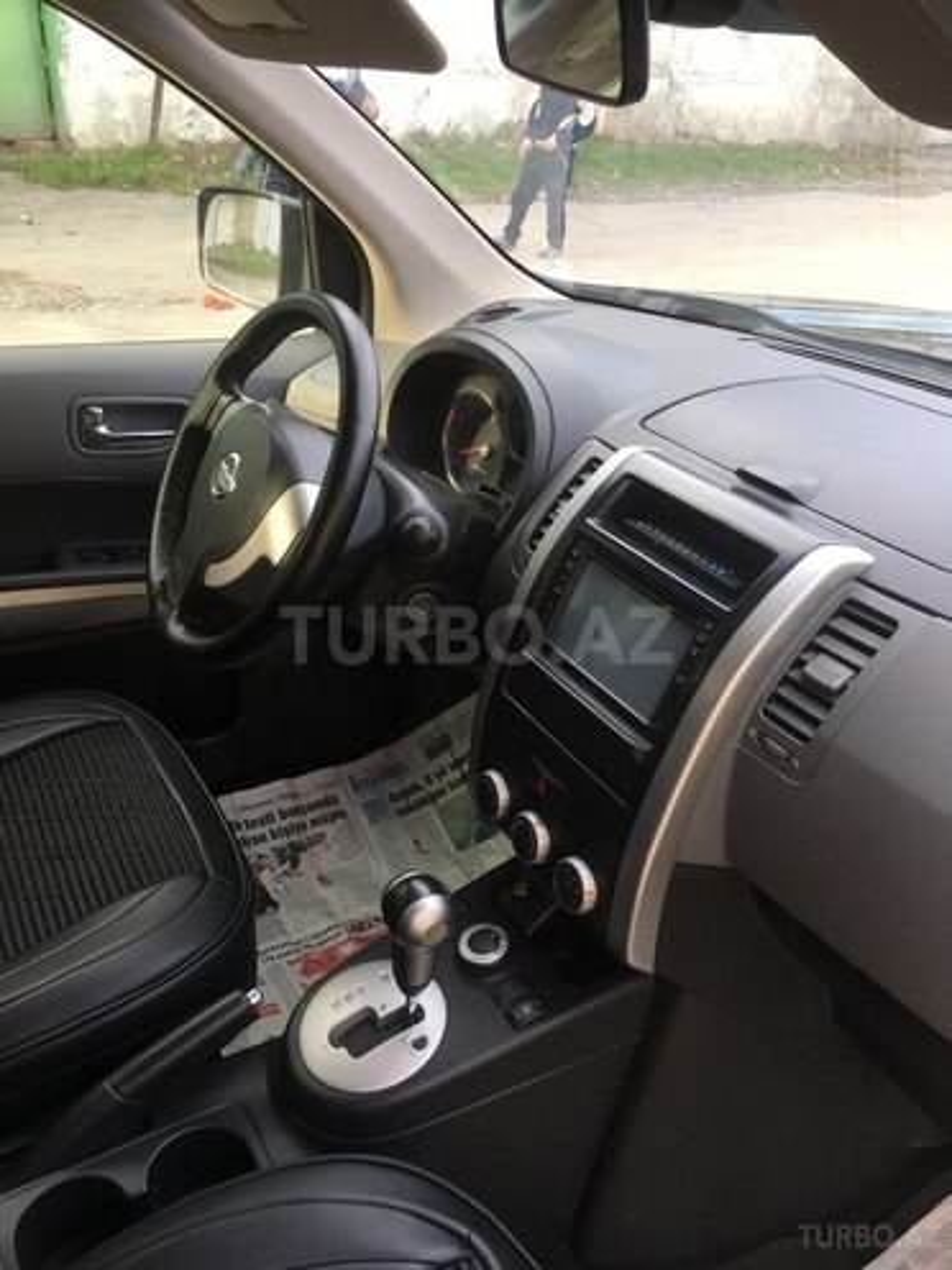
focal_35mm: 29
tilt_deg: -32.5
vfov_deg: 61.7
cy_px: 635
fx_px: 1063
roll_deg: -3.4
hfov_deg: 48.2
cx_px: 476
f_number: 2.2
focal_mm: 4.15
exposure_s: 1/50
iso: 25
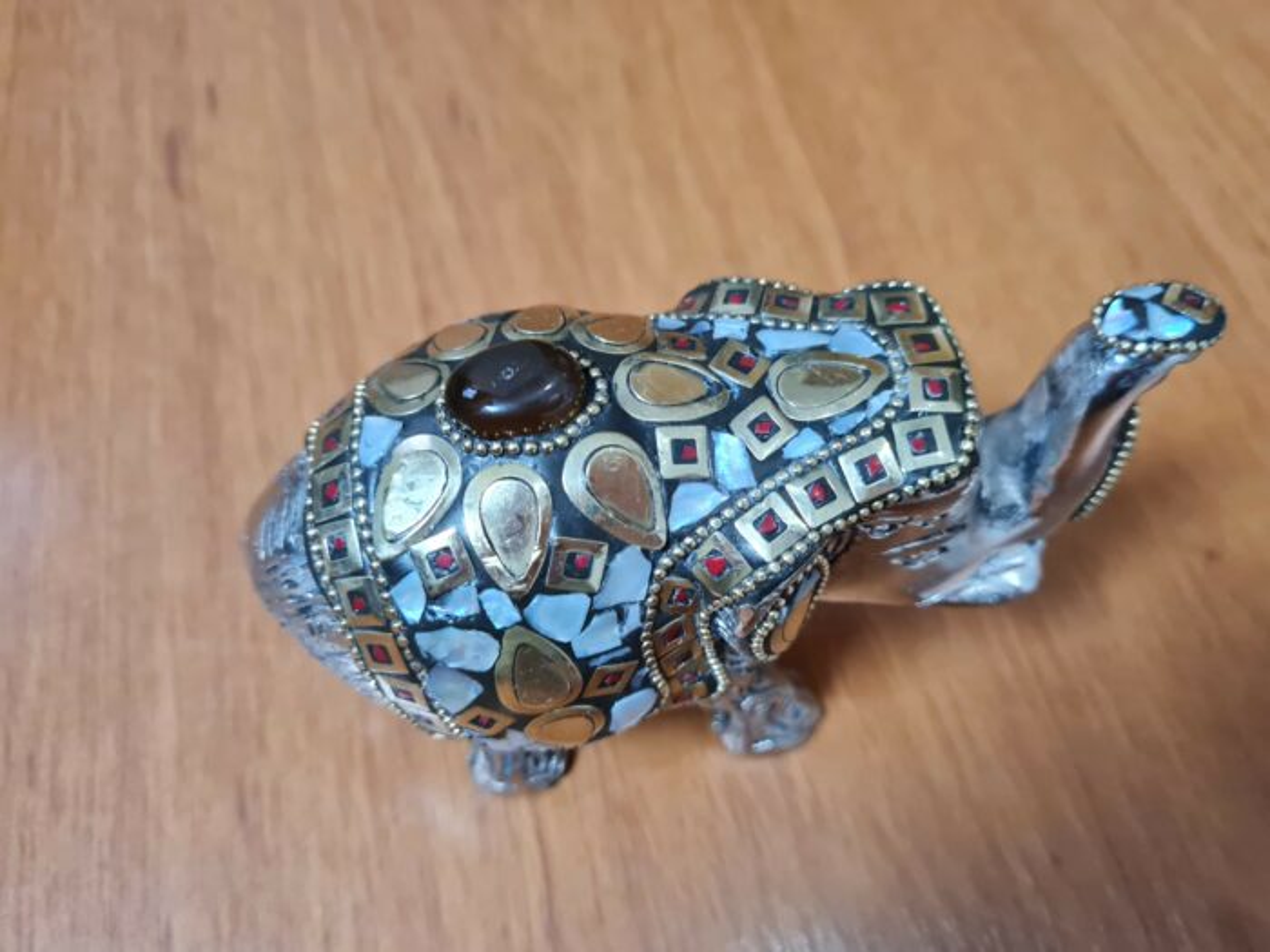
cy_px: 476
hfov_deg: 67.3
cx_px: 635
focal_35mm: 26
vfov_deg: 53.1
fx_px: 954
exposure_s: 1/40
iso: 400
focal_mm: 5.4
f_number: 1.8
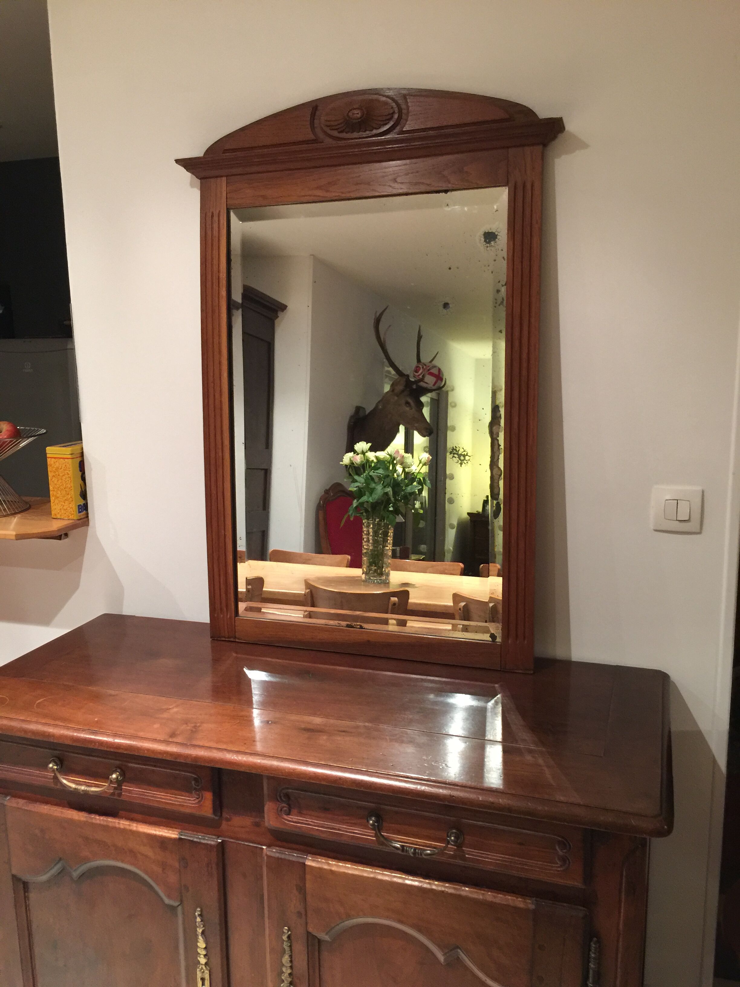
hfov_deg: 48.2
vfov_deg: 61.7
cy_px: 494
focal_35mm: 29
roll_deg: +0.6
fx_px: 827
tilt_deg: -9.4
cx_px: 370
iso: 125
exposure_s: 1/8
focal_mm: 4.15
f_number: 2.2
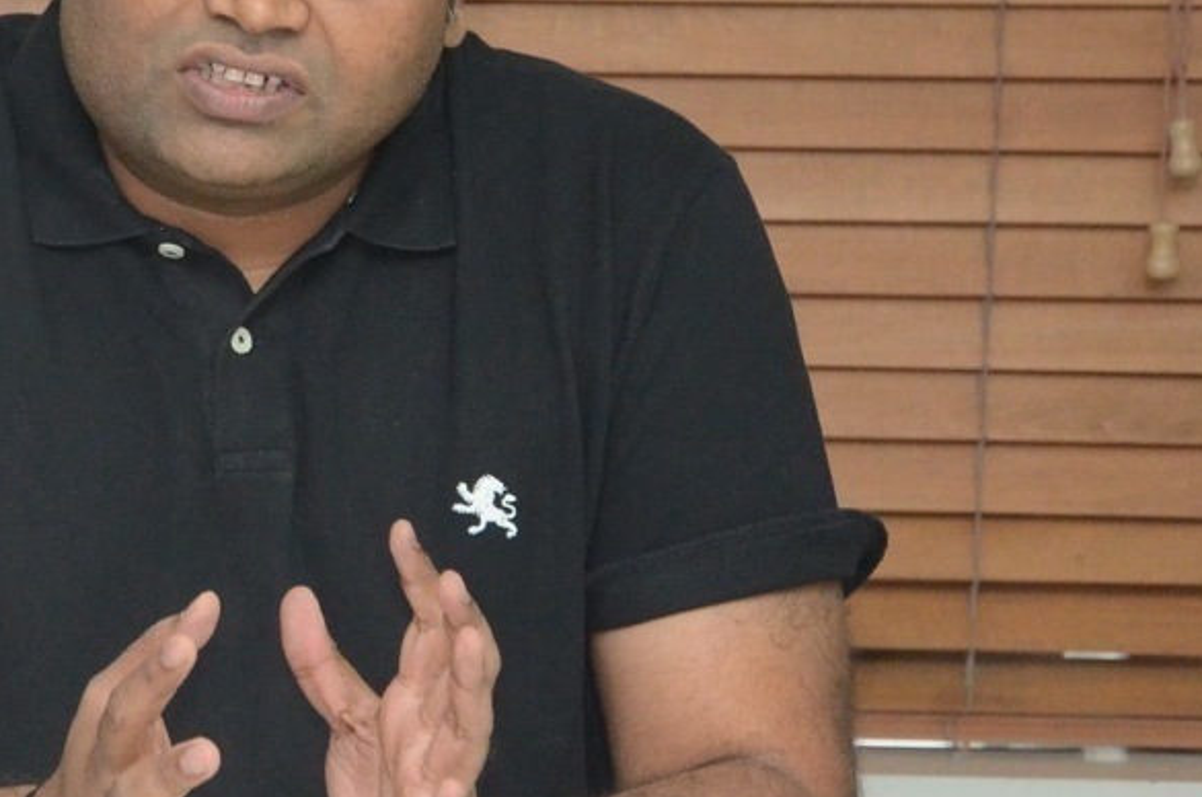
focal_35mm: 323
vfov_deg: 4.2
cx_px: 95
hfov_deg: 6.4
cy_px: 305
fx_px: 10768
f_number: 6.3
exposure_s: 1/125
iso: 4000
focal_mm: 105
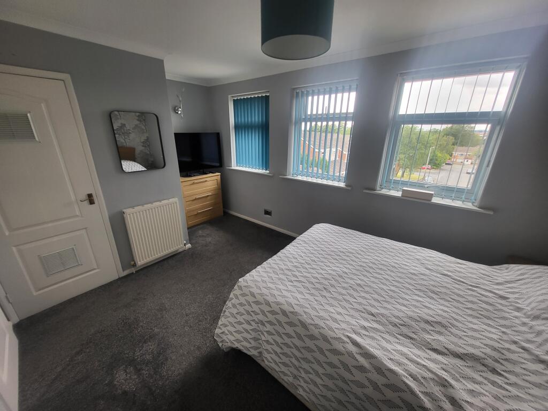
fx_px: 206
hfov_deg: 106.2
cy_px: 206
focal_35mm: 13
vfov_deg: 89.9
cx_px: 274
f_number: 2.2
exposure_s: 1/50
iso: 80
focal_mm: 1.74
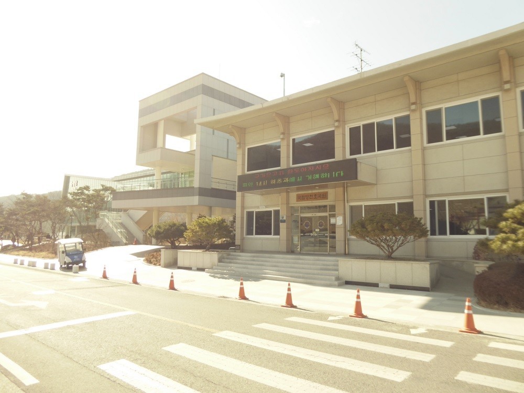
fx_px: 363
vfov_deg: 56.8
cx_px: 262
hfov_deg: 71.6
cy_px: 196
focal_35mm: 24
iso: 100
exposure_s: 1/500
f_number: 3.3
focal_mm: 4.3
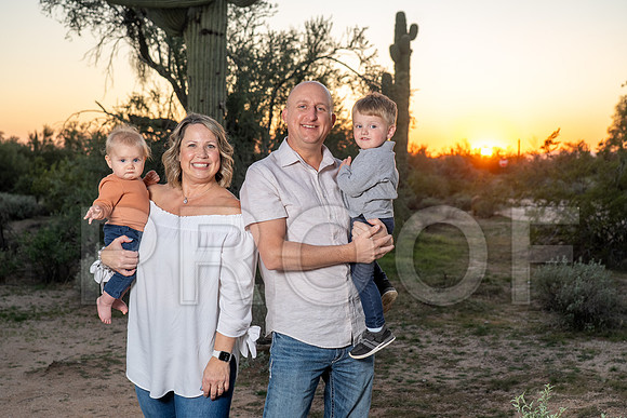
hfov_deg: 41.1
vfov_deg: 28.1
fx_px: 836
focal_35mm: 48
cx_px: 314
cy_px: 209
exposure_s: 1/160
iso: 250
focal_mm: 48
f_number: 5
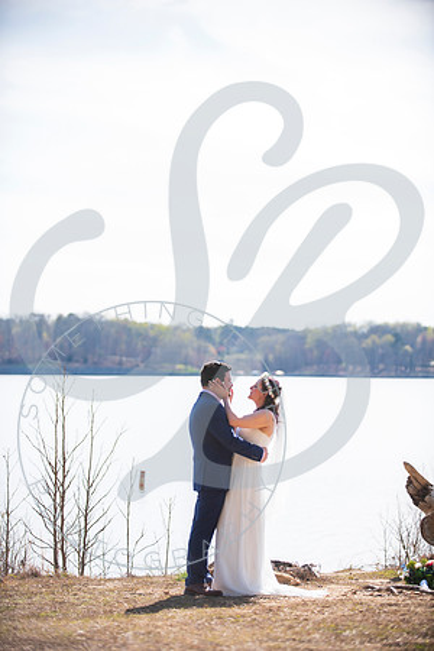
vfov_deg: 20.0
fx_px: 1844
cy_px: 326
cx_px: 217
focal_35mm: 102
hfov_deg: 13.4
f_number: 2.8
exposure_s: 1/800
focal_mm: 102
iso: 100
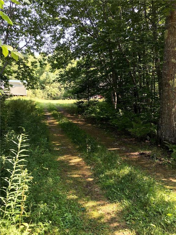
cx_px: 88
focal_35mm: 29
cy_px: 118
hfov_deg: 48.2
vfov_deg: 61.7
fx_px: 197
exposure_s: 1/60
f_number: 2.2
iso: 25
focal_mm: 4.15
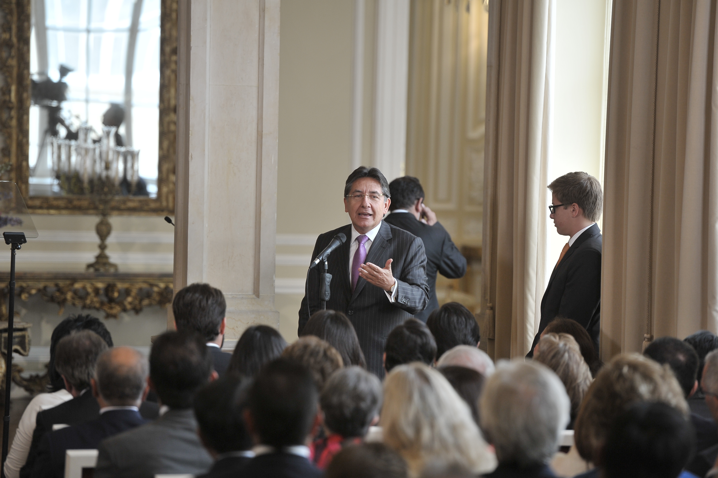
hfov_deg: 10.8
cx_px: 359
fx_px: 3787
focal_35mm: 190
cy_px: 239
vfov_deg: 7.2
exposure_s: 1/160
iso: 640
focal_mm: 190
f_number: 3.5
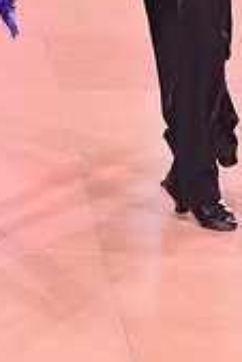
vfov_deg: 6.9
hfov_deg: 4.7
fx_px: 2968
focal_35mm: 295
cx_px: 61
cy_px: -159
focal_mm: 86
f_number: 5.6
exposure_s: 1/250
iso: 2500
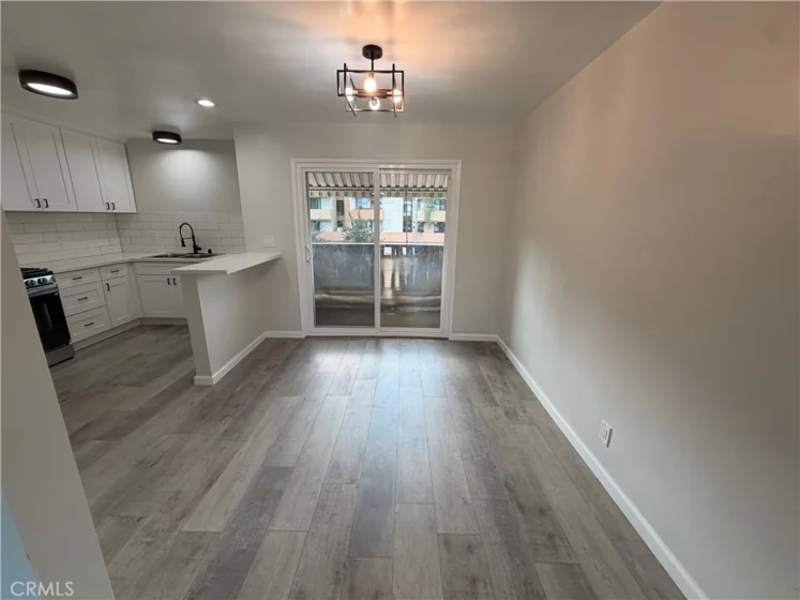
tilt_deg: -14.3
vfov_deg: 85.7
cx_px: 400
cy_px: 300
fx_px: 323
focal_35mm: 14
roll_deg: -0.1
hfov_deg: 102.1
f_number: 2.2
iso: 125
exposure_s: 1/120
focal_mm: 2.22
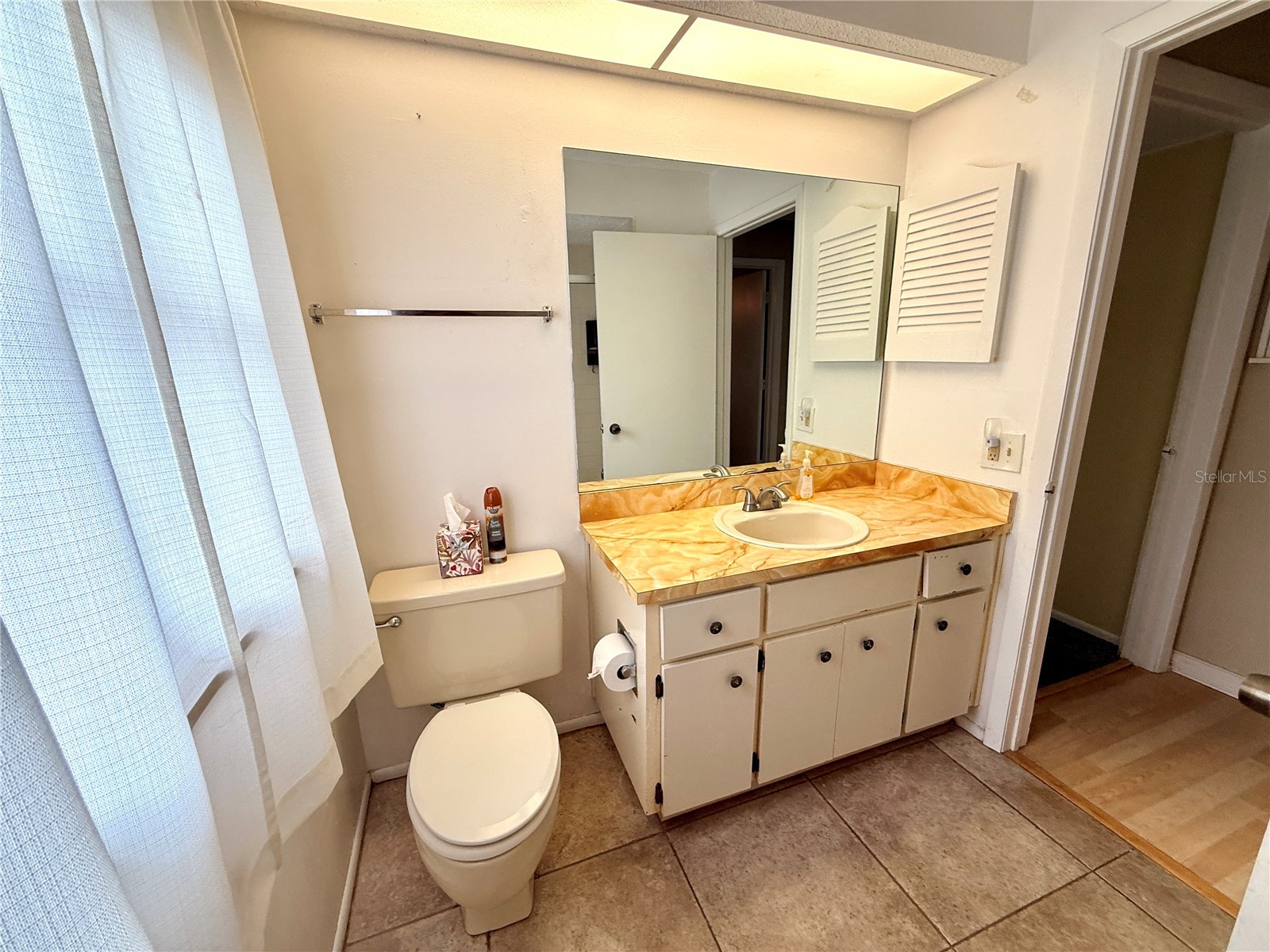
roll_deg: +0.9
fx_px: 514
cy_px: 476
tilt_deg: -13.7
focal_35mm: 14
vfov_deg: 85.7
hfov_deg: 102.1
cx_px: 635
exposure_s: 1/120
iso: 125
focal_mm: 2.22
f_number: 2.2
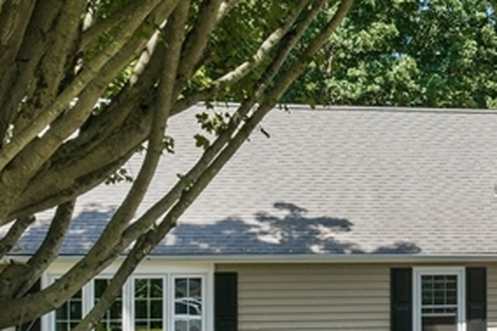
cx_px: 738
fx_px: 1393
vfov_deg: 13.5
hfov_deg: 18.1
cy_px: 257
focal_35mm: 101
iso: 200
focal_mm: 14.4
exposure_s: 1/800
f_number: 2.8
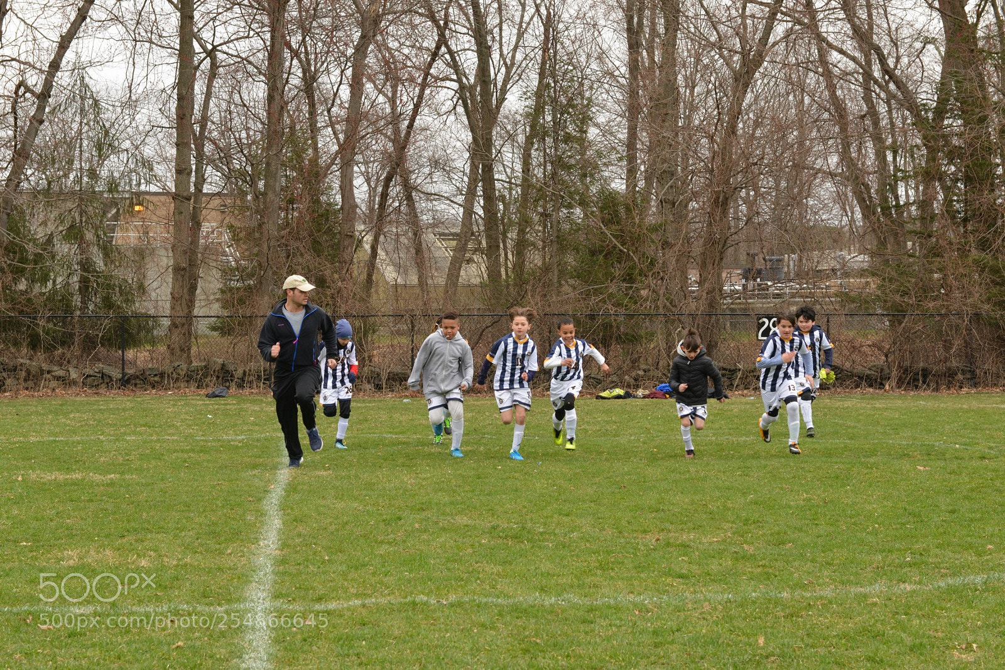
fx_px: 1954
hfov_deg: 28.8
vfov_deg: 19.5
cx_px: 502
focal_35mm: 70
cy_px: 335
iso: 1000
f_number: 14
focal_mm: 70
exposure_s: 1/250
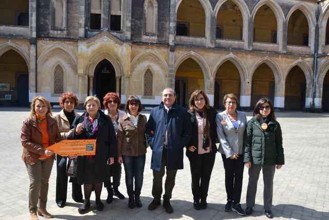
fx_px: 274
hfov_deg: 61.9
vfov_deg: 43.6
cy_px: 110
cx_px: 164
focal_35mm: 30
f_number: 5.6
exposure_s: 1/125
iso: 100
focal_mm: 20
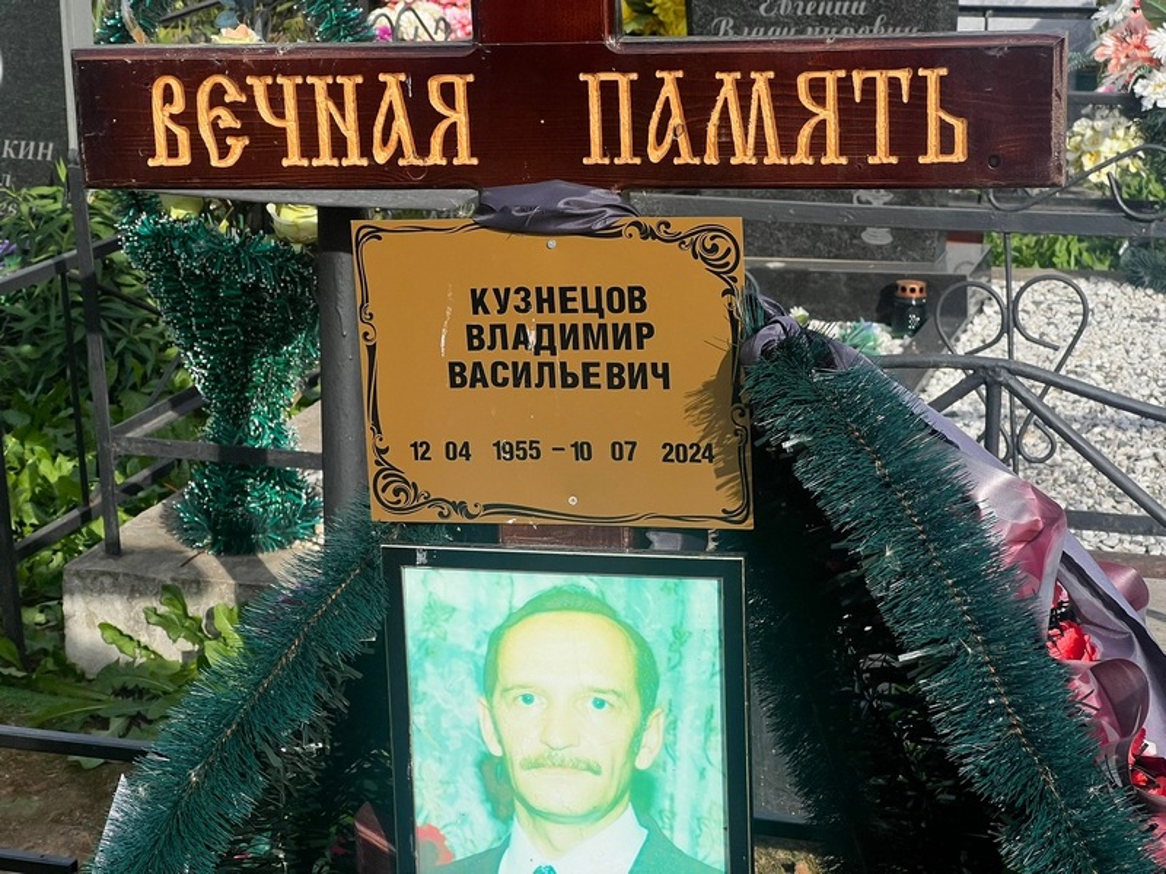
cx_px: 583
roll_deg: +0.5
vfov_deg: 19.1
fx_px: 2594
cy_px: 437
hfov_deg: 25.3
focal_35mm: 77
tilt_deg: -16.4
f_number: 2.8
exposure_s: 1/1248
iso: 32
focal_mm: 9
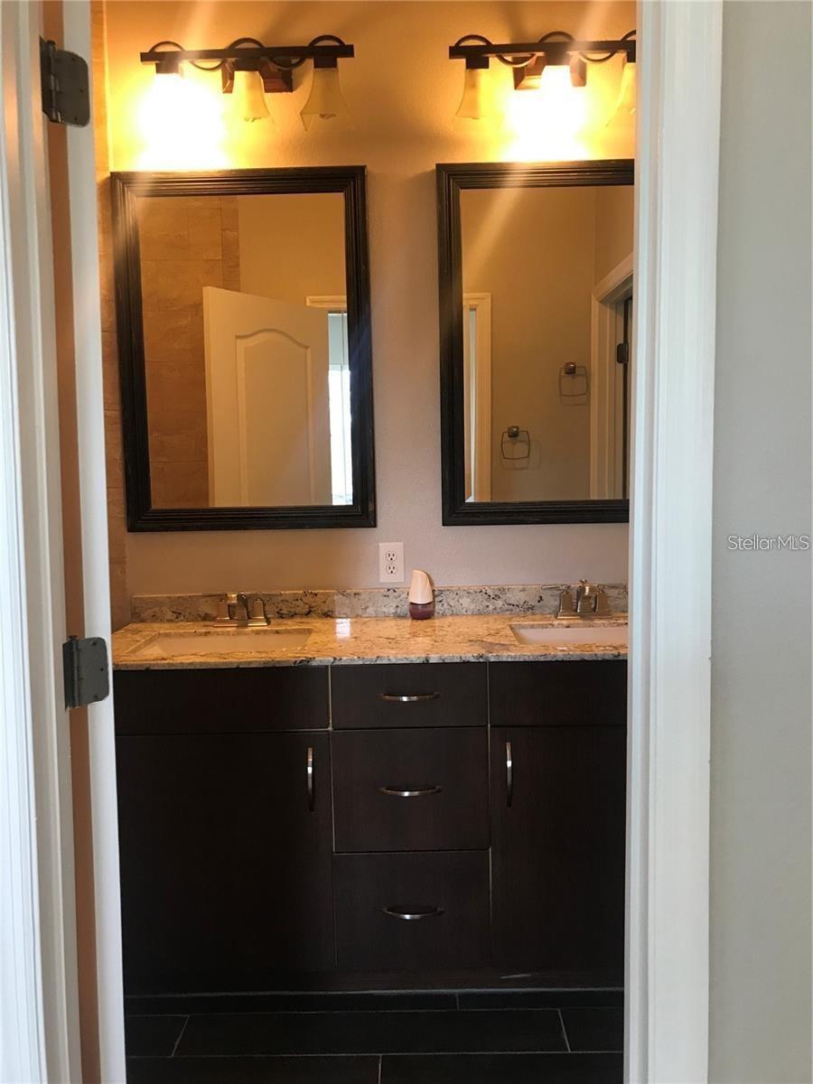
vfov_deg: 63.4
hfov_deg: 49.7
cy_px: 542
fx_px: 877
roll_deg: -0.1
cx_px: 406
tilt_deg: -2.4
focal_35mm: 28
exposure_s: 1/15
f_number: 1.8
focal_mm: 3.99
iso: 40
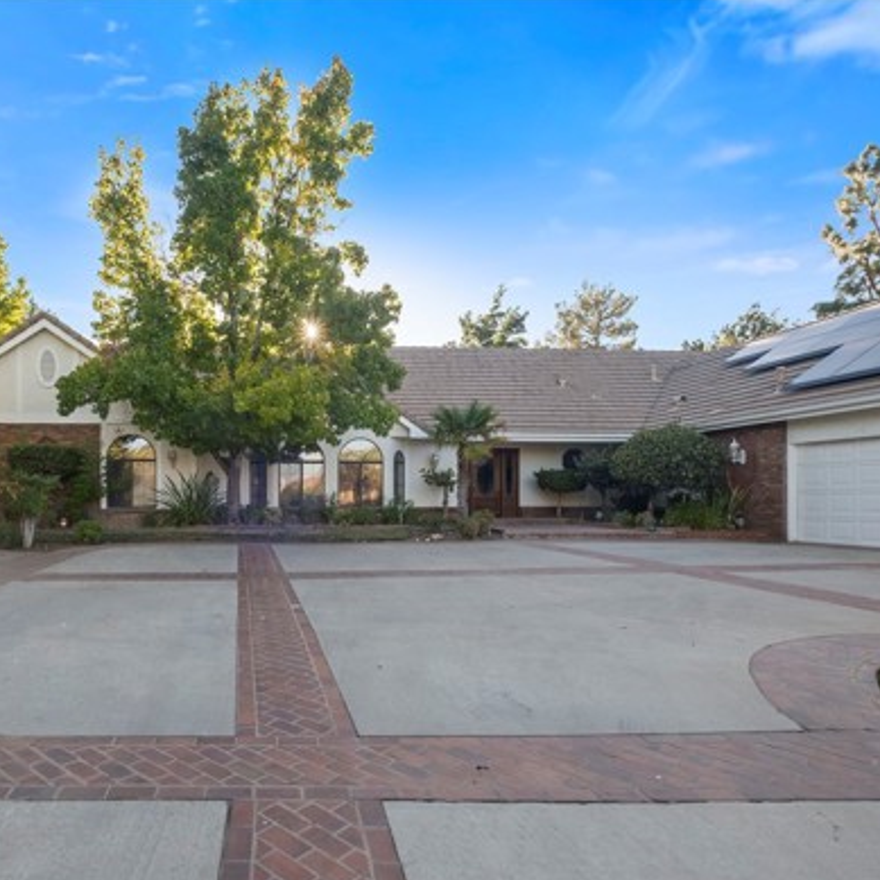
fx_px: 604
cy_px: 478
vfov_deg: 72.0
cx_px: 301
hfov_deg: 70.3
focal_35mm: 21
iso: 250
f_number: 9
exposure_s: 1/80
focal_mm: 10
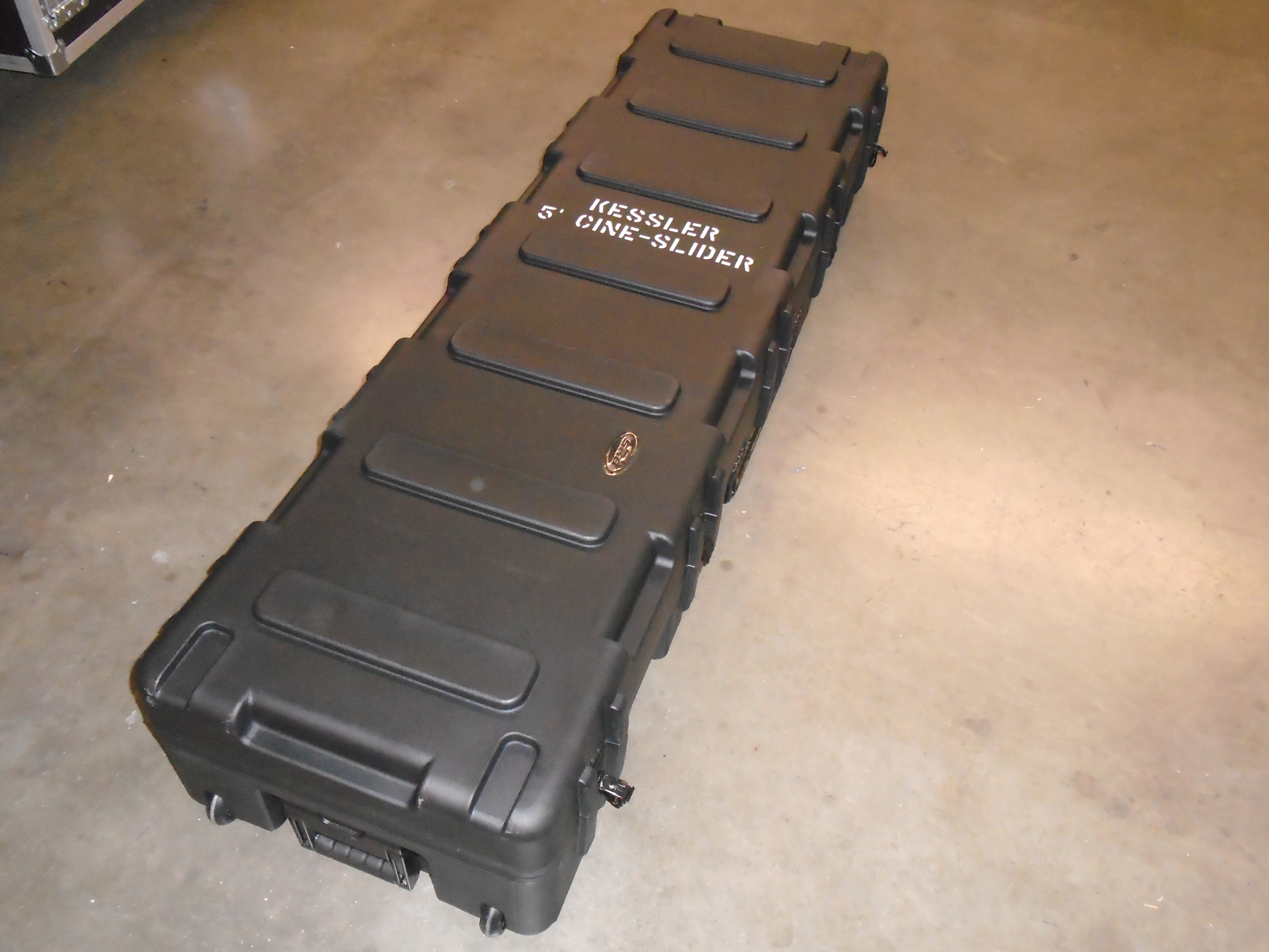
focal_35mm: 31
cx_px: 634
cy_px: 476
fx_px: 1136
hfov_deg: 58.4
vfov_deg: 45.4
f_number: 3.5
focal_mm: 5.5
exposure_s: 1/40
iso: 800
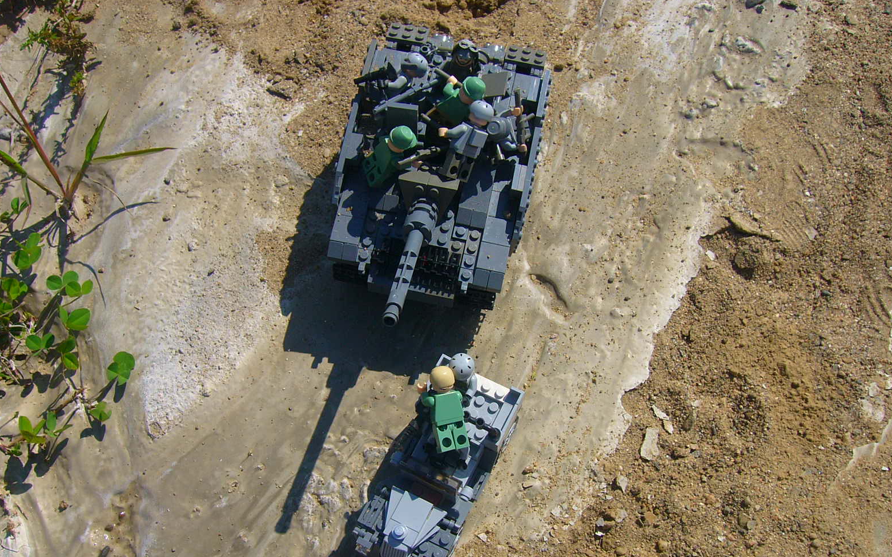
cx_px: 449
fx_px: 924
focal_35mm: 38
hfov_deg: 51.5
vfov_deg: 33.5
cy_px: 334
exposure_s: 1/500
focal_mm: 5.8
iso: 64
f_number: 5.6
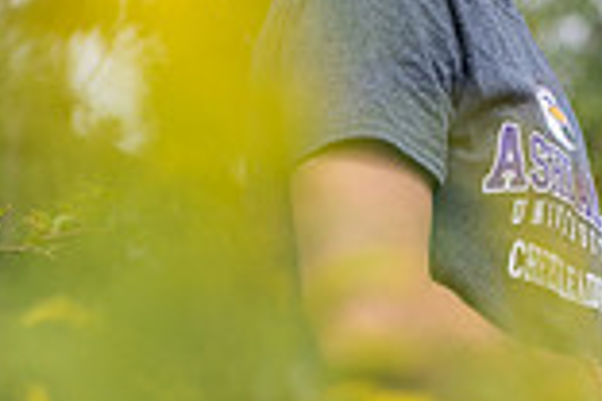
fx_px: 4347
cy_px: 272
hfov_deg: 7.9
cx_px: 490
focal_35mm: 260
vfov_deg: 5.3
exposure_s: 1/640
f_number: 3.2
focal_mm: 70
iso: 80
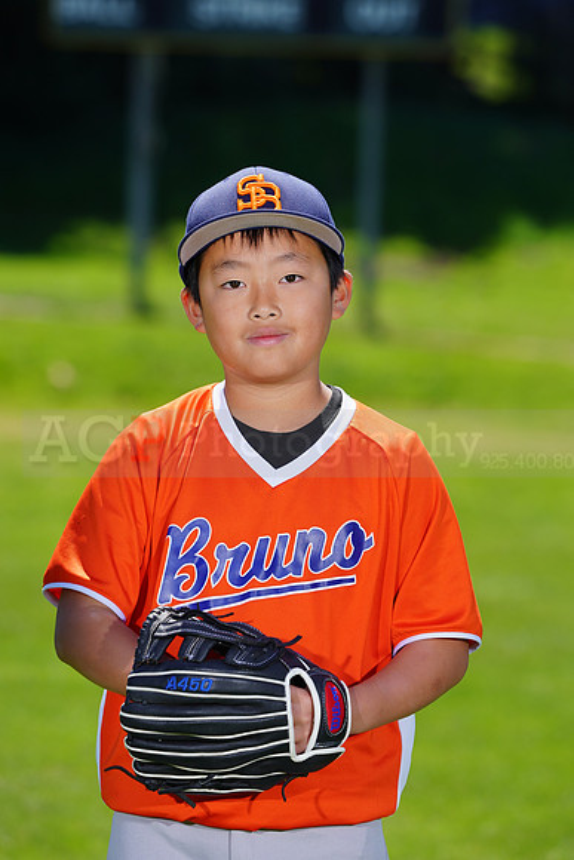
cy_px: 430
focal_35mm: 282
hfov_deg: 4.9
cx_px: 287
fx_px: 6740
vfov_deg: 7.3
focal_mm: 282
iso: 100
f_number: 8
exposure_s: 1/250
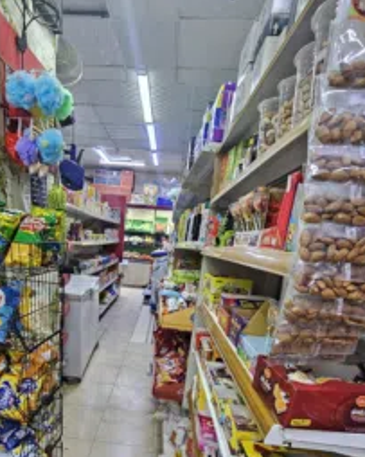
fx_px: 270
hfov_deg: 67.4
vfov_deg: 76.4
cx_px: 146
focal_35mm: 20
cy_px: 324
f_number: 2.2
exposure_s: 1/50
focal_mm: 2.2
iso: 125
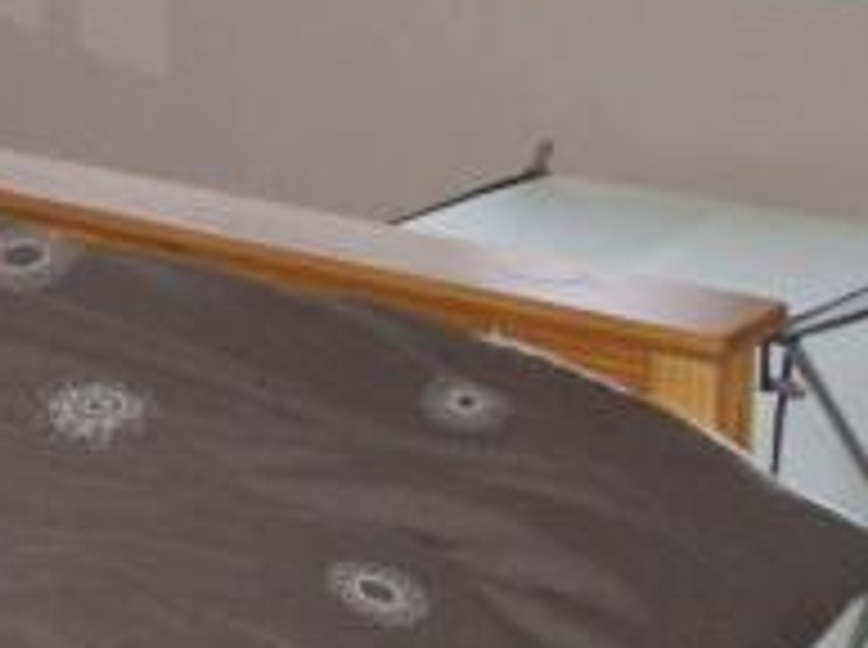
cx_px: -187
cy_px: -74
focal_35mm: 124
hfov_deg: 15.3
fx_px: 3104
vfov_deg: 11.7
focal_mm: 6.8
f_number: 2.8
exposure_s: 1/60
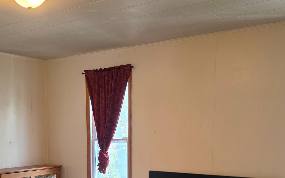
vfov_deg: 25.4
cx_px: 119
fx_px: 373
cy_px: 182
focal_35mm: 48
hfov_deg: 41.7
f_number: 1.4
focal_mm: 6.5
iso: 100
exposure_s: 1/120
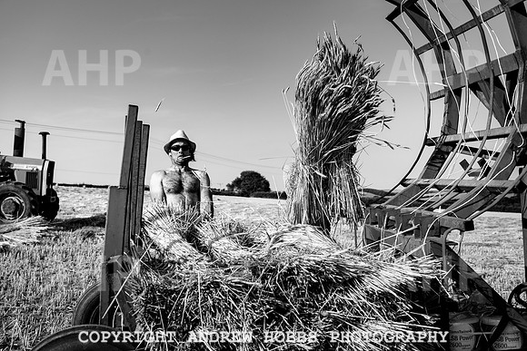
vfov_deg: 30.5
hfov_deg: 44.5
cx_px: 264
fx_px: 644
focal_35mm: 44
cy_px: 176
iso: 64
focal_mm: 44
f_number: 5.6
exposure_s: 1/1250
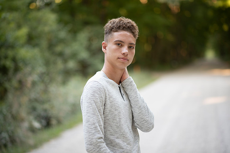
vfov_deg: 16.1
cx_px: 115
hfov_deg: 23.9
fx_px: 543
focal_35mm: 85
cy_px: 76
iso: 250
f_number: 1.8
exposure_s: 1/160
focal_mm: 85
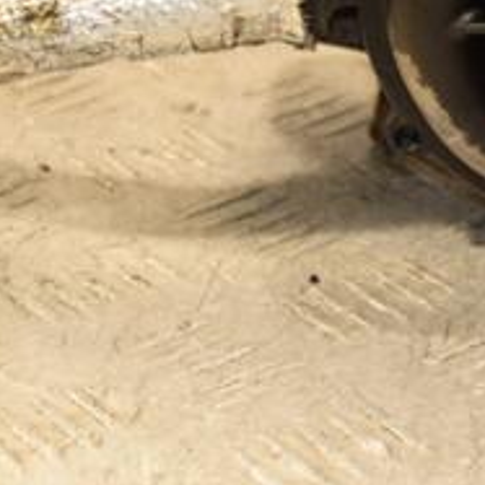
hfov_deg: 8.1
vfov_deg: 8.2
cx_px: 563
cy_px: -29
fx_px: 3376
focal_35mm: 213
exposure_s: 1/100
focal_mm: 52
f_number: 5
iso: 800
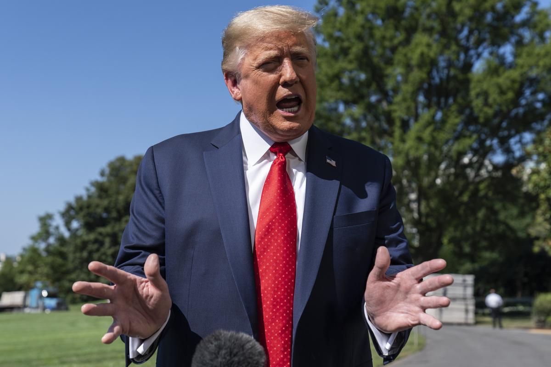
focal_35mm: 54
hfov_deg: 36.9
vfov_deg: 25.1
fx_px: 826
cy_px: 184
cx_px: 276
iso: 400
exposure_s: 1/2500
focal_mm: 54
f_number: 5
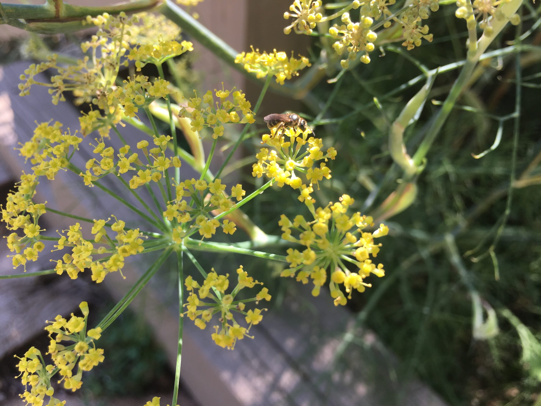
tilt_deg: -45.4
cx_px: 270
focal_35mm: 29
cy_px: 203
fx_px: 453
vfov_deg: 48.2
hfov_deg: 61.7
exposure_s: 1/249
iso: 25
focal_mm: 4.15
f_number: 2.2
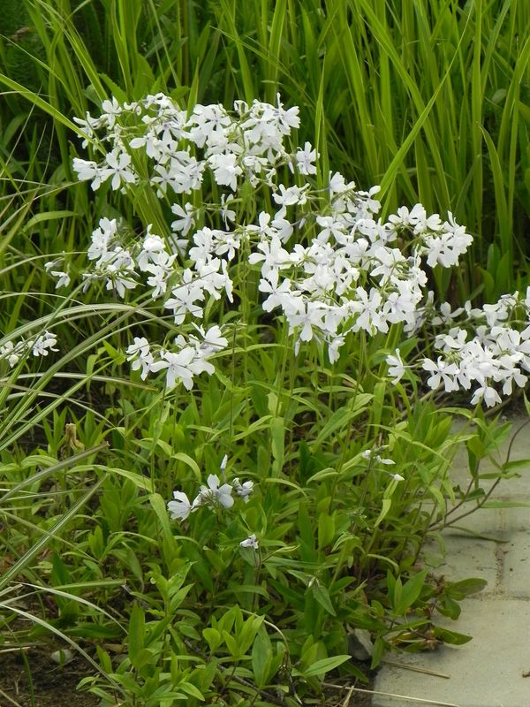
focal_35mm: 162
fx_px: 3307
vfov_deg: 12.2
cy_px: 354
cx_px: 265
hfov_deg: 9.2
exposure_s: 1/250
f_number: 5
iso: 160
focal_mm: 28.8
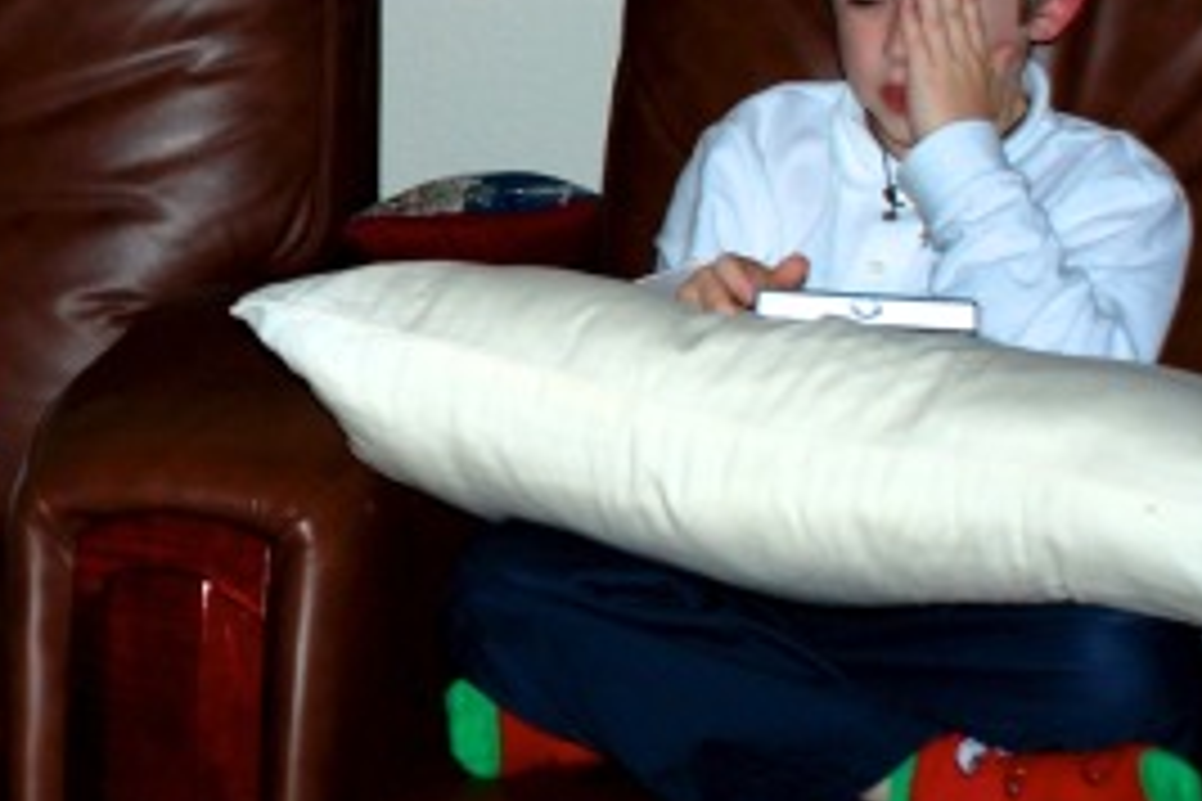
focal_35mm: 126
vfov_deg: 10.8
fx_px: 4207
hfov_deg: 15.9
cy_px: 155
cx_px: -54
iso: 200
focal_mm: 28
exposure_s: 1/60
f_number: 4
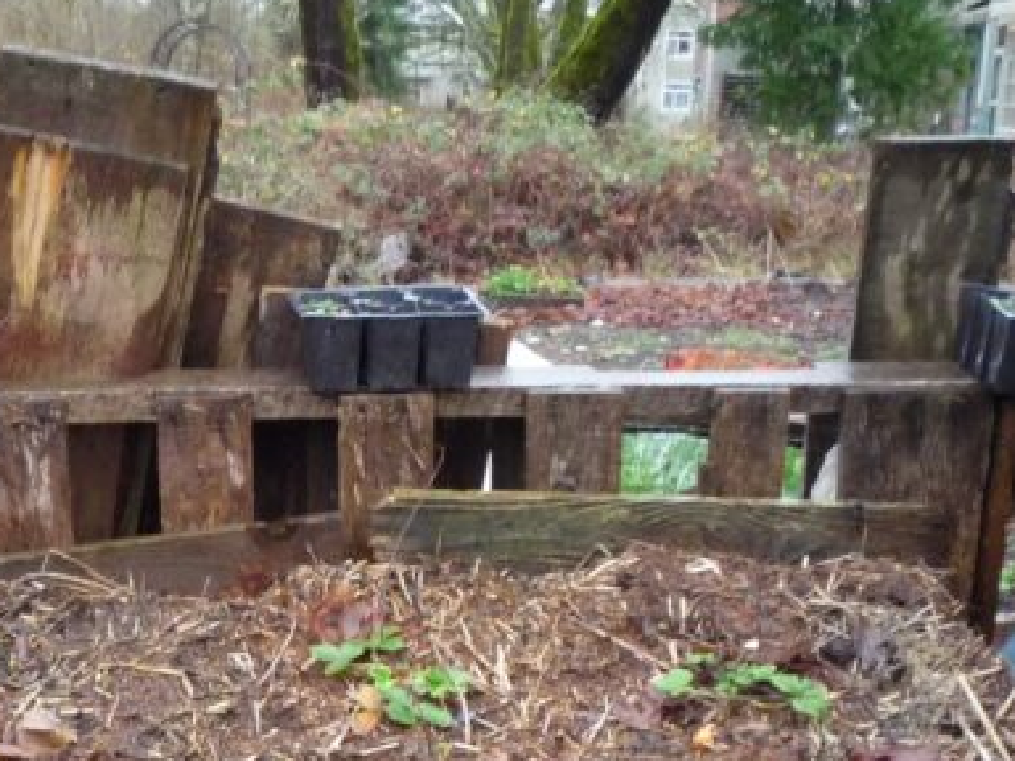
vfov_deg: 22.2
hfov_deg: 30.0
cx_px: 304
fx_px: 1877
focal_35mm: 64
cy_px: 743
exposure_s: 1/60
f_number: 3.3
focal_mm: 5.2
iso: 250
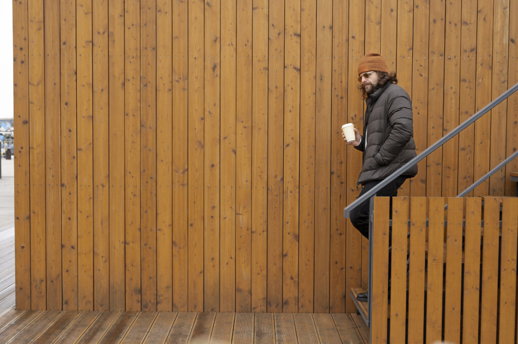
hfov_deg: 39.6
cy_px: 172
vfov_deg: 26.9
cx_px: 259
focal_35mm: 50
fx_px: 719
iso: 1250
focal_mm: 50
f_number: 4.5
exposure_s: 1/250
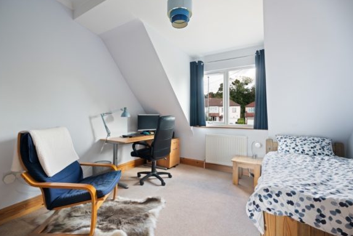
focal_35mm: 17
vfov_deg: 70.5
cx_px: 170
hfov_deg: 93.2
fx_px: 167
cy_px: 118
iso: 400
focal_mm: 16
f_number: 8
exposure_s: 1.3
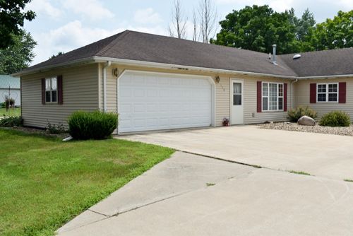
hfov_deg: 55.1
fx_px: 338
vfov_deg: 38.4
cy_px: 118
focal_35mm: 34
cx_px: 176
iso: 100
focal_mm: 23
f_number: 10
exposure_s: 1/400
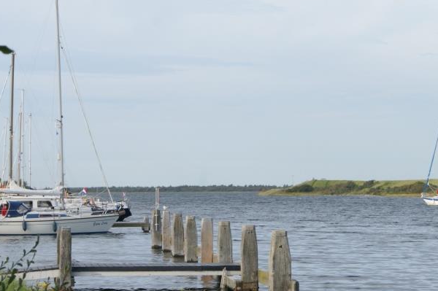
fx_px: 1712
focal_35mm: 141
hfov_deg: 14.6
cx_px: 253
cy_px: 132
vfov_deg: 9.7
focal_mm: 55
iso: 200
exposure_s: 1/125
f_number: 13
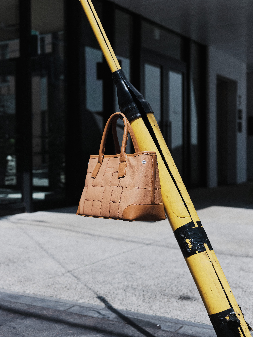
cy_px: 168
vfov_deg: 38.2
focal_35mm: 50
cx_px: 126
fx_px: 487
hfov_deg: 29.1
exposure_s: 1/2000
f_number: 5.6
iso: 400
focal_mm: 63
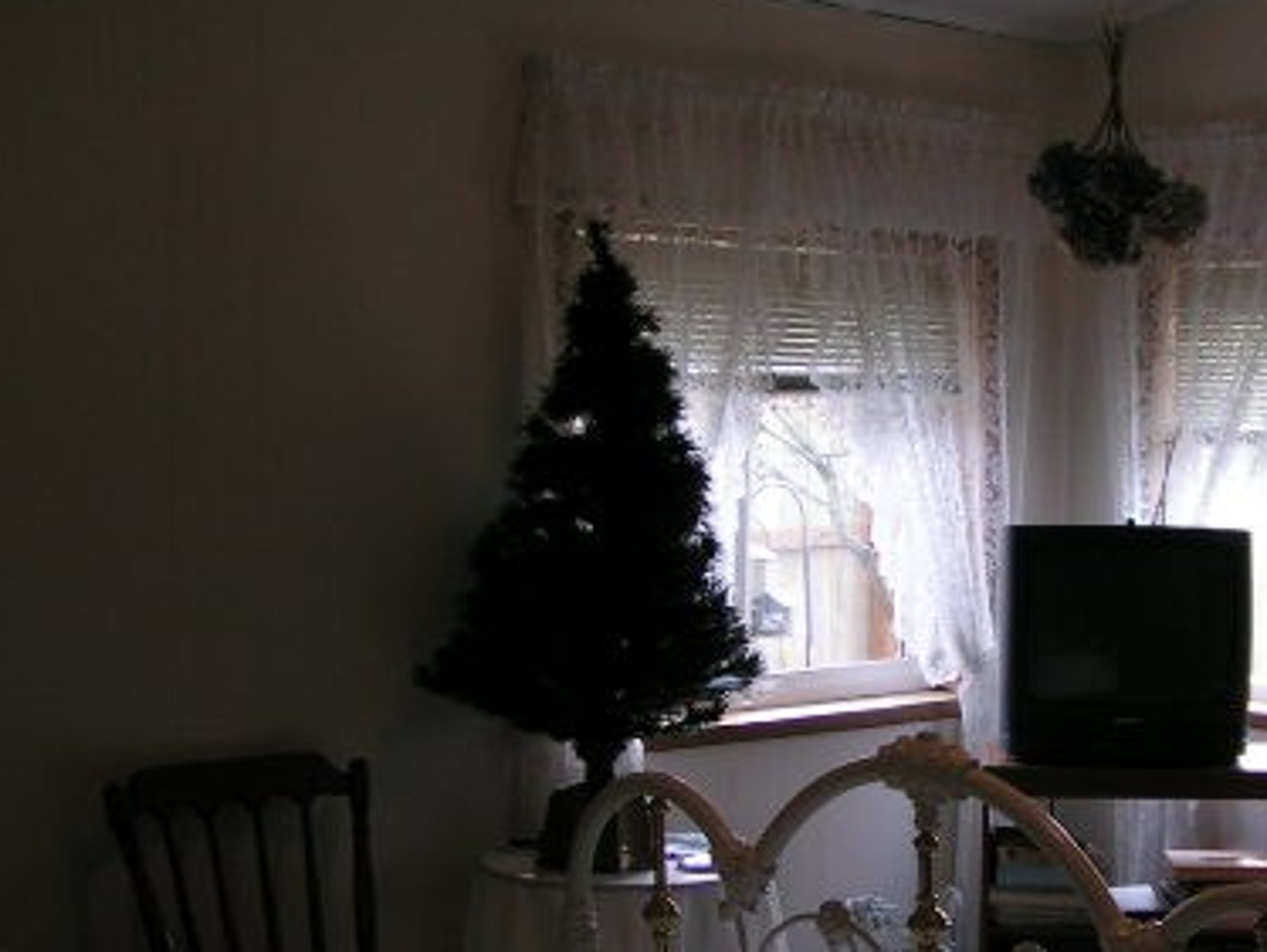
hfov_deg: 29.3
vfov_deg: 22.5
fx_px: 2381
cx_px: 955
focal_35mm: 65
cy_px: 634
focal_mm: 5.8
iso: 50
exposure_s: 1/40
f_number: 3.2
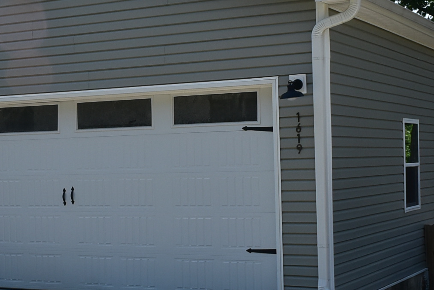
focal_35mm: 80
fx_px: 965
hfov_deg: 24.6
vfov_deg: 17.1
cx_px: 37
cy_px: 175
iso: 400
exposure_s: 1/400
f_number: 11
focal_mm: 18
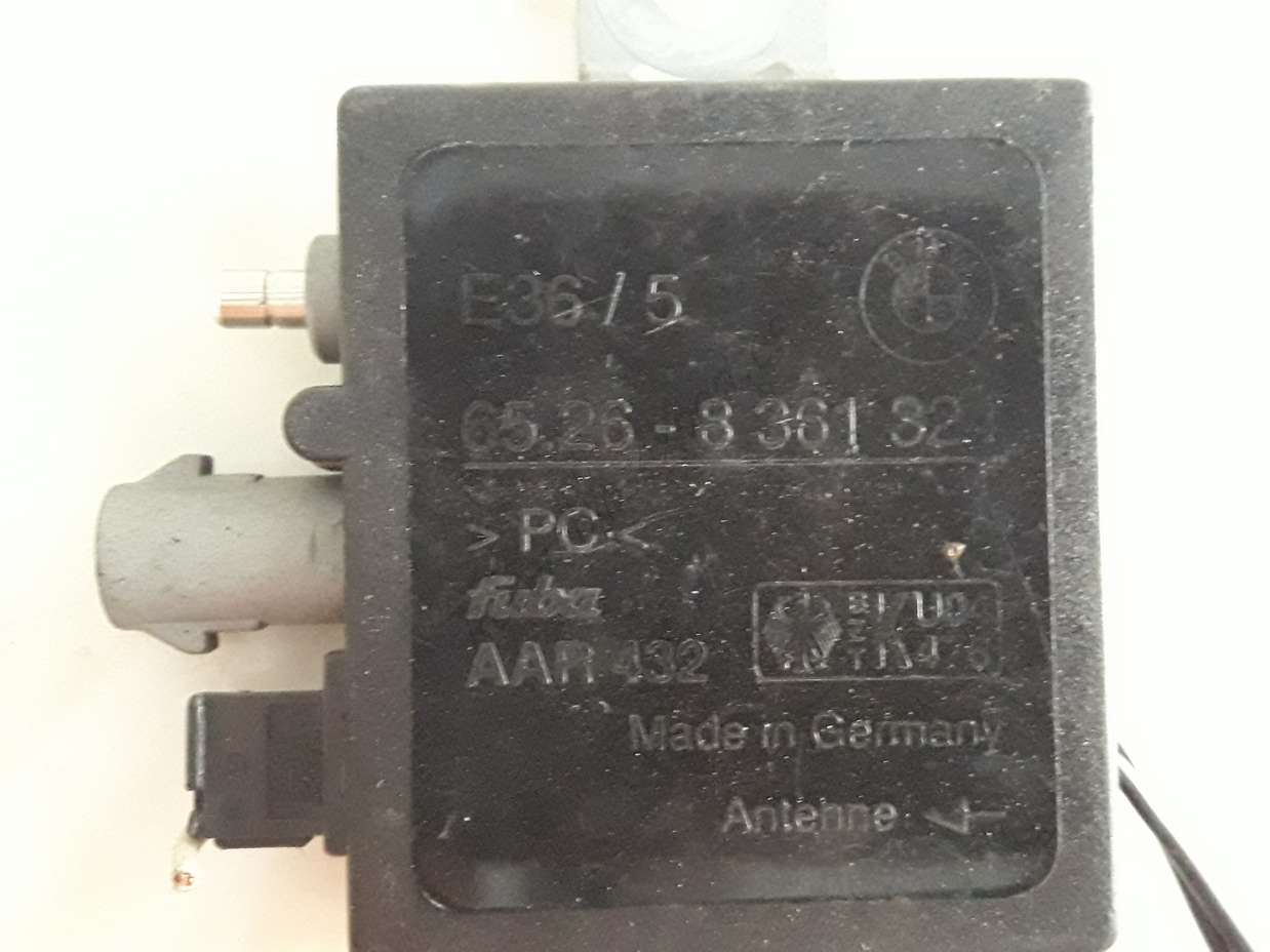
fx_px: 1027
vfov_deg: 49.7
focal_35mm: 28
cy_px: 476
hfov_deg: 63.5
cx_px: 635
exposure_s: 1/17
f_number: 1.9
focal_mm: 3.7
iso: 800
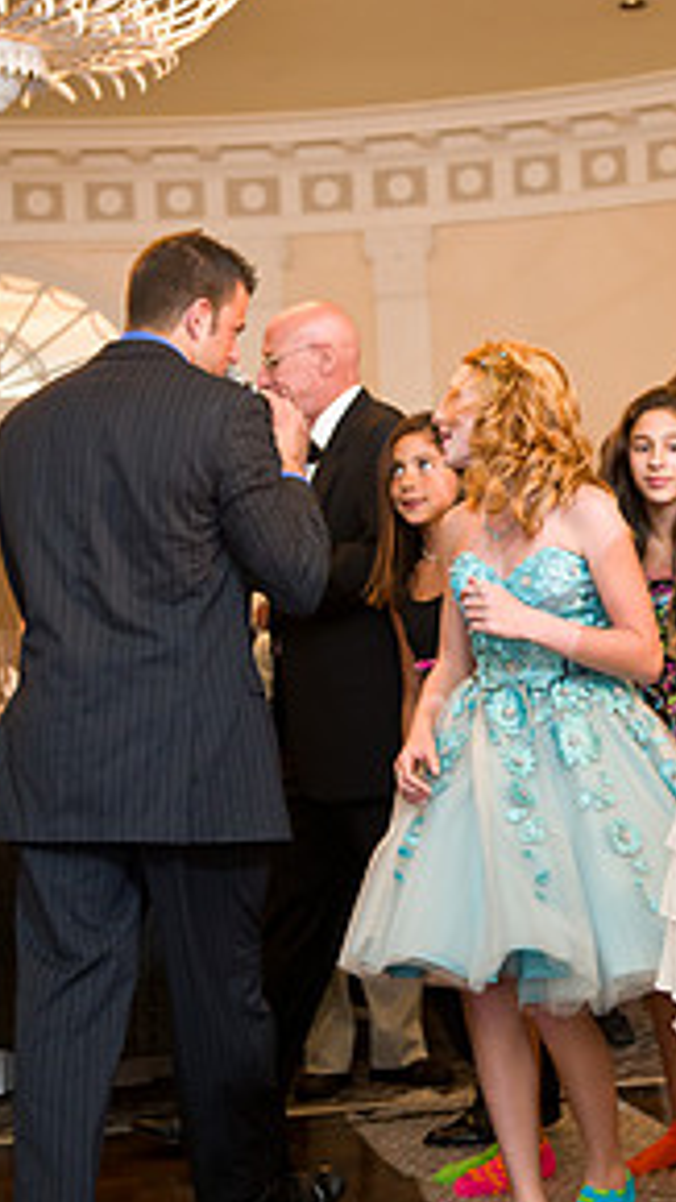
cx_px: 554
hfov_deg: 16.4
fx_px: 2328
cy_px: 618
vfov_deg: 29.0
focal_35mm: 73
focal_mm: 45
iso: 1600
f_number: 3.2
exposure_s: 1/125
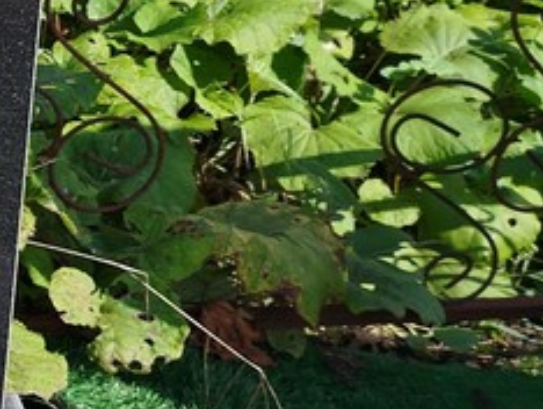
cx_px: -297
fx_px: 1288
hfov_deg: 20.1
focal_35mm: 82
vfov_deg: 18.0
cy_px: 128
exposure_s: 1/703
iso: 50
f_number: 1.7
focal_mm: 5.31
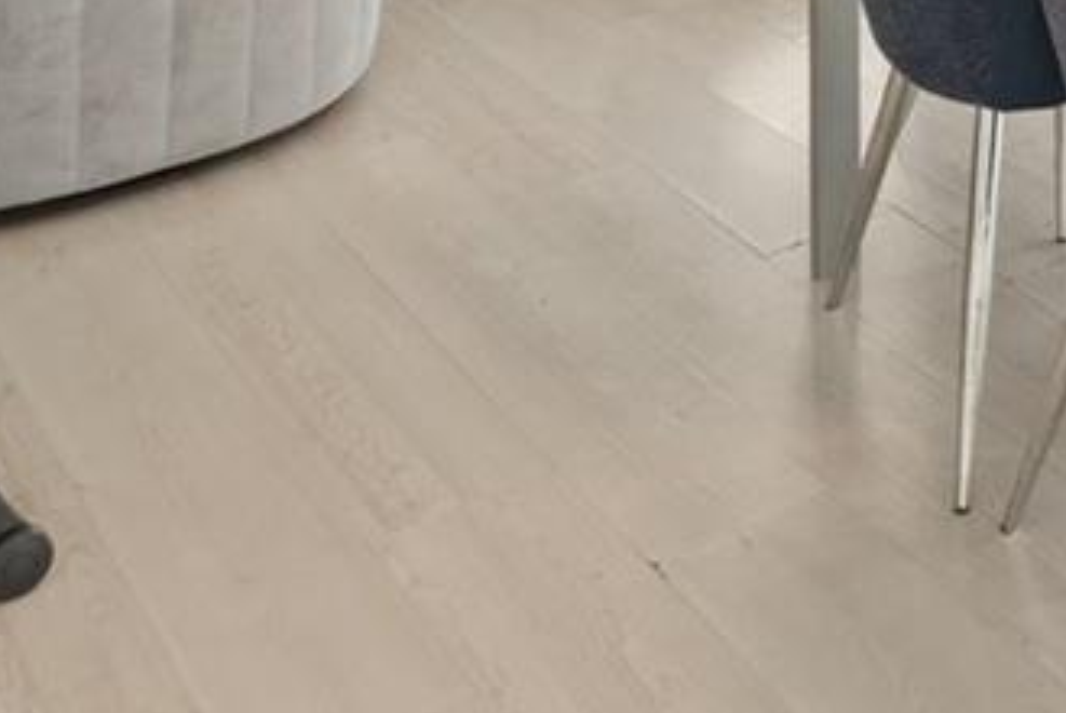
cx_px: 1328
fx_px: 2015
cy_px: -747
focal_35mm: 68
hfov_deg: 26.0
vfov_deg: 15.6
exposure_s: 1/13
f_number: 8
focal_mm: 14
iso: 450
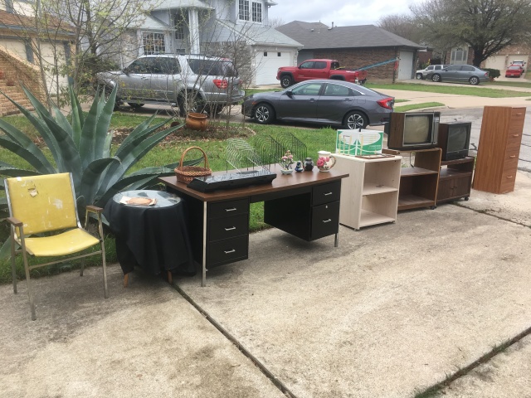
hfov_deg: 61.7
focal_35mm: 29
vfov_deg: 48.2
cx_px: 266
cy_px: 199
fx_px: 445
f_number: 2.2
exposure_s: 1/578
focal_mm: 4.15
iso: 25
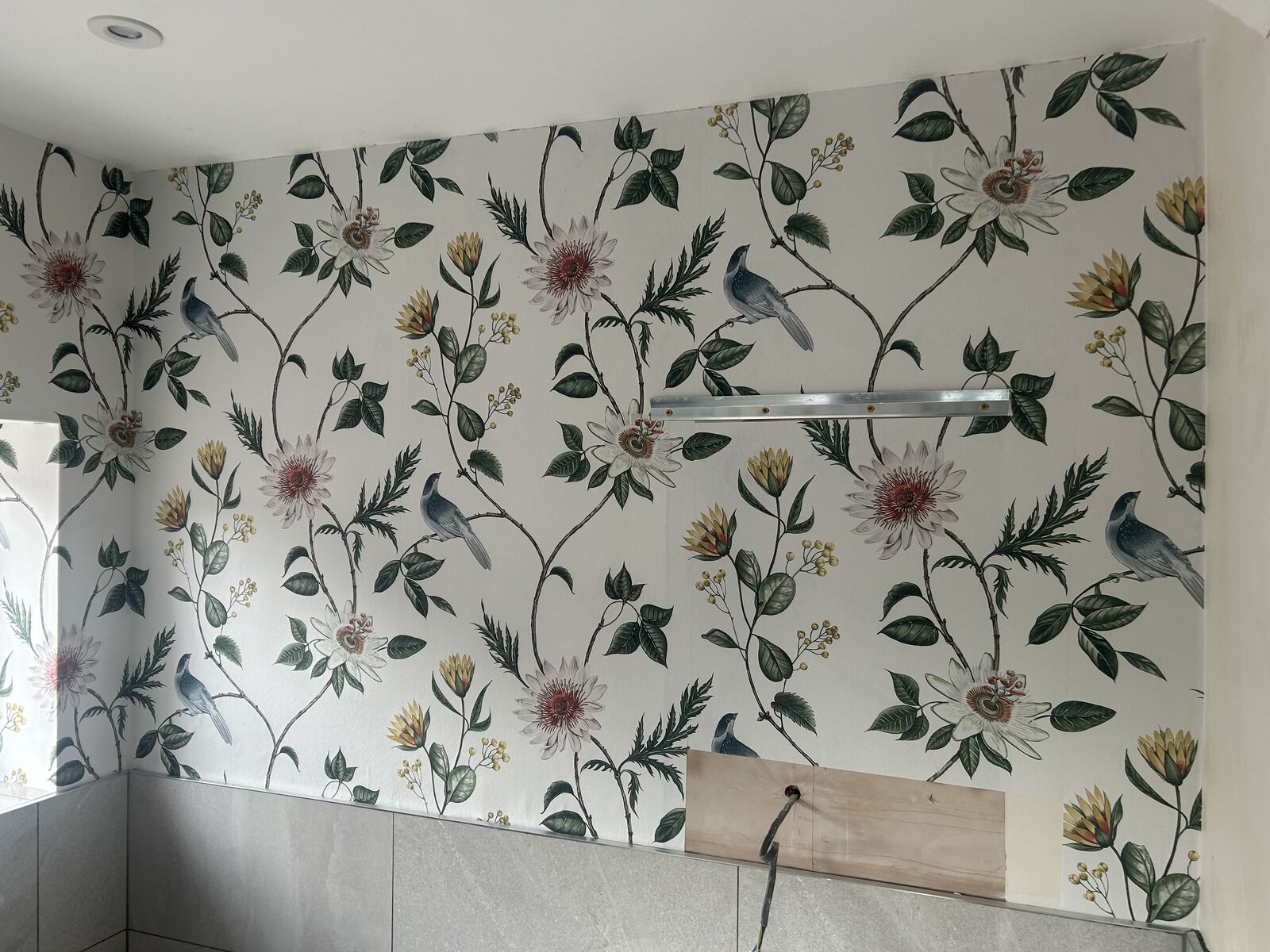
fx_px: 954
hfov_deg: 67.3
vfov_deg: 53.1
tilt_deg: -0.6
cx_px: 635
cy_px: 476
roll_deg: -0.4
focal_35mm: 26
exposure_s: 1/121
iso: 64
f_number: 1.5
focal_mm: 5.7
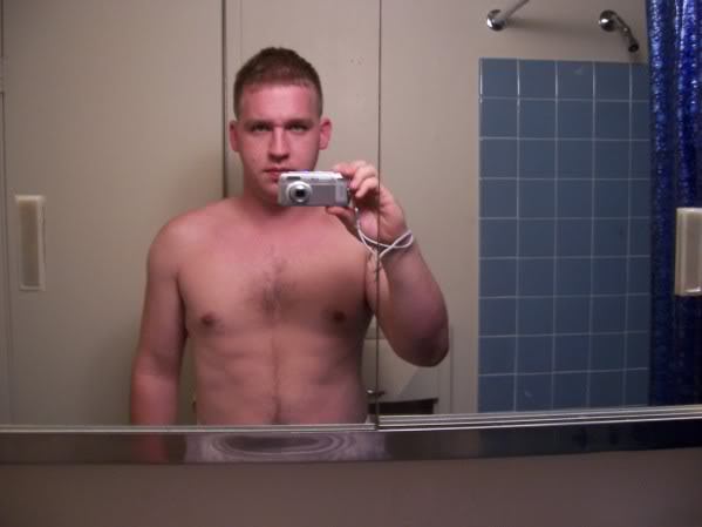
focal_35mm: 36
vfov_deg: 39.6
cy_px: 264
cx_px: 351
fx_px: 730
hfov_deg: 51.4
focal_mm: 6
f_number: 3
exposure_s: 1/10
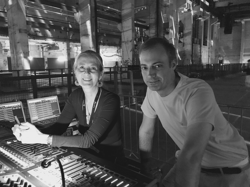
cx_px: 125
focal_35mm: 28
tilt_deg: -6.6
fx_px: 202
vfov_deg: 49.7
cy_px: 94
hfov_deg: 63.4
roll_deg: +1.0
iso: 250
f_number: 1.8
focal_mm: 3.99
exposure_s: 1/4
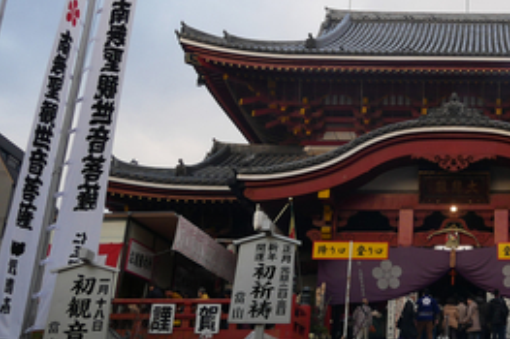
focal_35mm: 57
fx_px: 807
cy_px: 94
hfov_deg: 31.7
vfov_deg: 23.6
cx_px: 537
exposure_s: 1/160
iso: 200
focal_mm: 12
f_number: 4
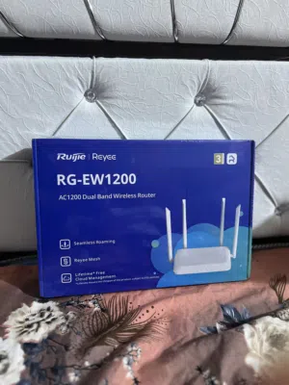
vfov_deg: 67.3
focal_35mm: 26
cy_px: 192
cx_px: 144
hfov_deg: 53.1
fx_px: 289
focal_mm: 5.7
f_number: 1.5
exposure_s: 1/50
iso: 500
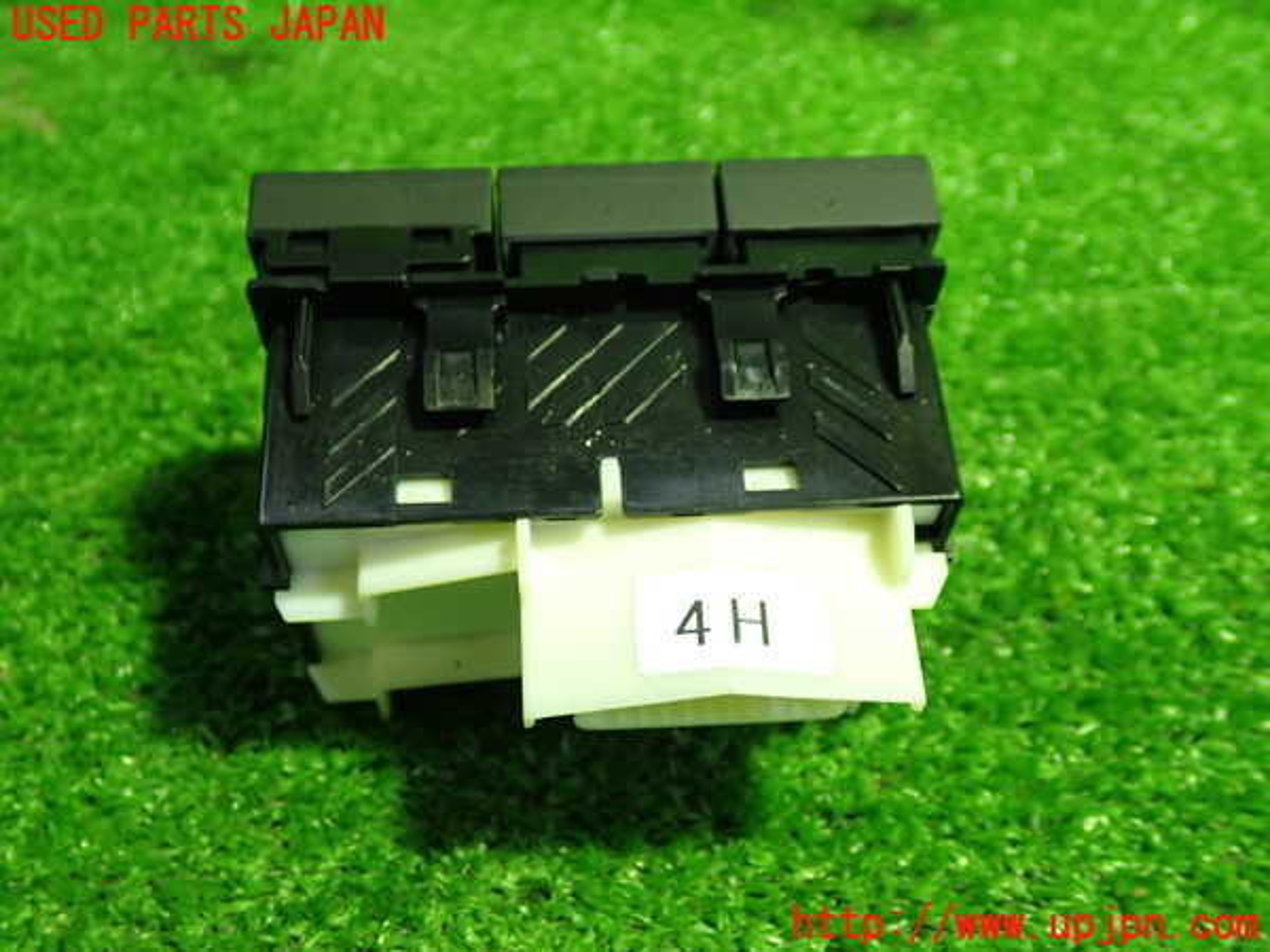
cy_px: 476
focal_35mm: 38
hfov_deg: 49.0
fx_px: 1394
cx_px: 635
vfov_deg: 37.7
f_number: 2.7
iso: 500
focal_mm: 6.83
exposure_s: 1/40
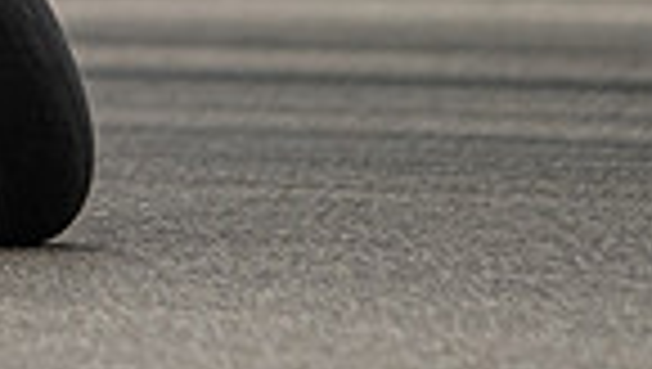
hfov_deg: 1.4
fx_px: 26849
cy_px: -206
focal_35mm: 1551
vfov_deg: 0.8
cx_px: -270
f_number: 2
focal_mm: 200
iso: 400
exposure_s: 1/5000
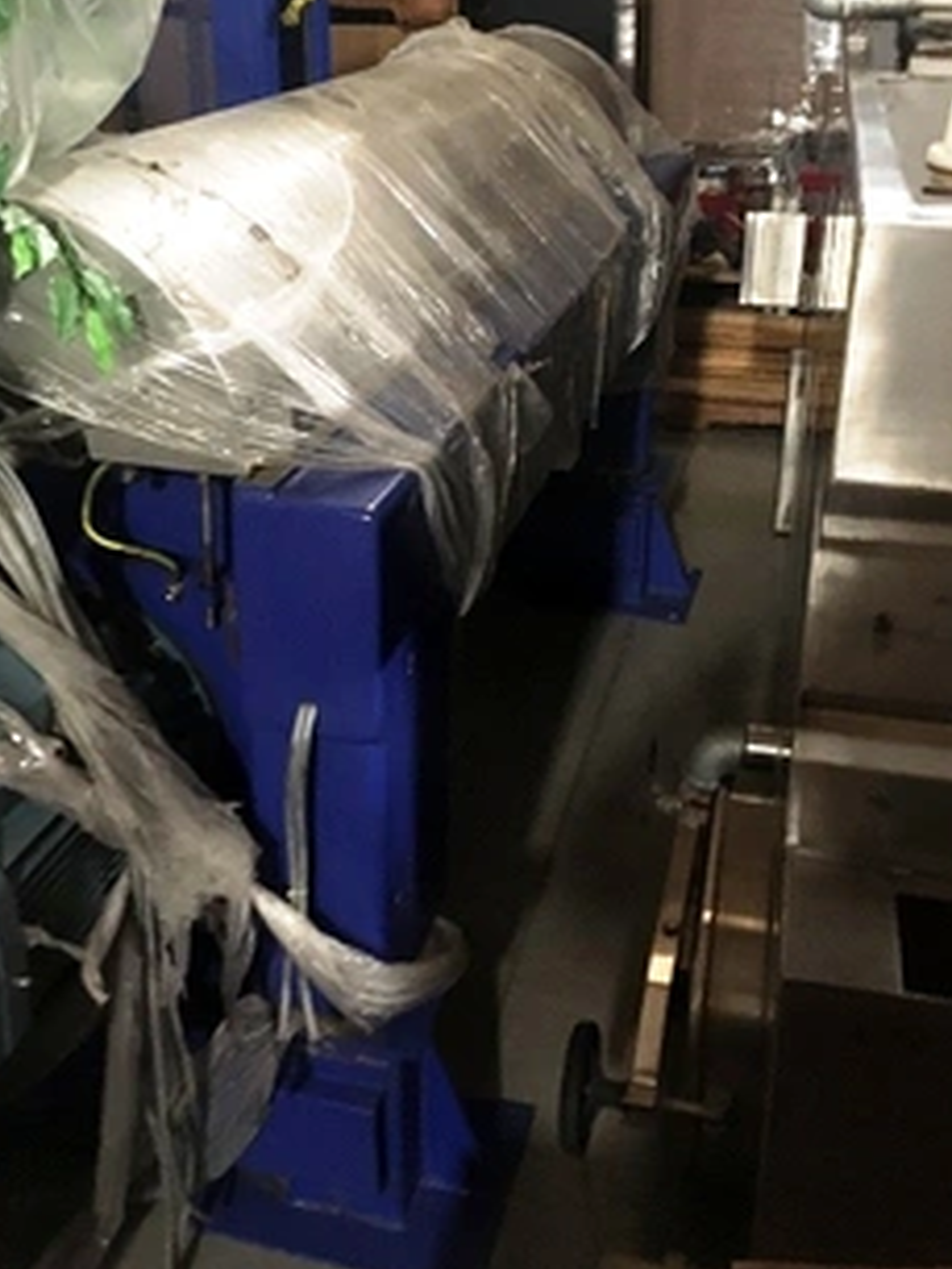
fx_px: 1392
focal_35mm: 38
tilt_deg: -23.0
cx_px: 466
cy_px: 483
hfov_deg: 37.7
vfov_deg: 48.5
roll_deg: -1.4
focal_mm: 4.15
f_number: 2.2
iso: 400
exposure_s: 1/15
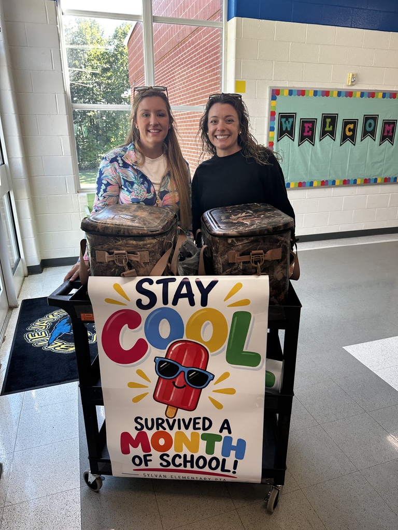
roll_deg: +0.4
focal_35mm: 24
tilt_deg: -18.4
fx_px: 368
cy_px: 265
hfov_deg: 56.8
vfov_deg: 71.6
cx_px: 199
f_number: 1.78
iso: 100
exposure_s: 1/120
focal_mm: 6.86
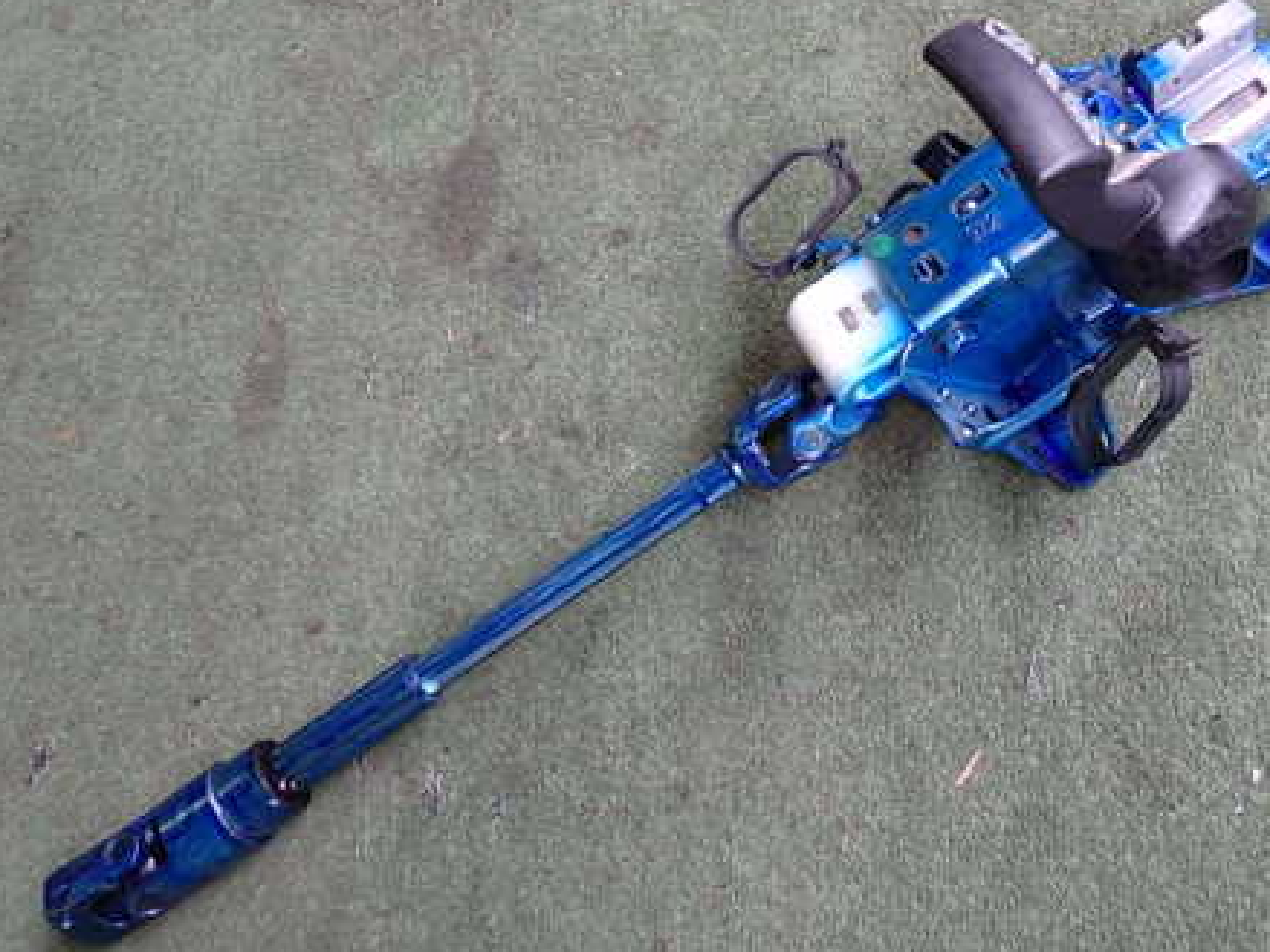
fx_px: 1504
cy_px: 425
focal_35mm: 41
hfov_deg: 45.3
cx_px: 804
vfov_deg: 35.1
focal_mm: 5.4
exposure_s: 1/60
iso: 200
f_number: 2.3
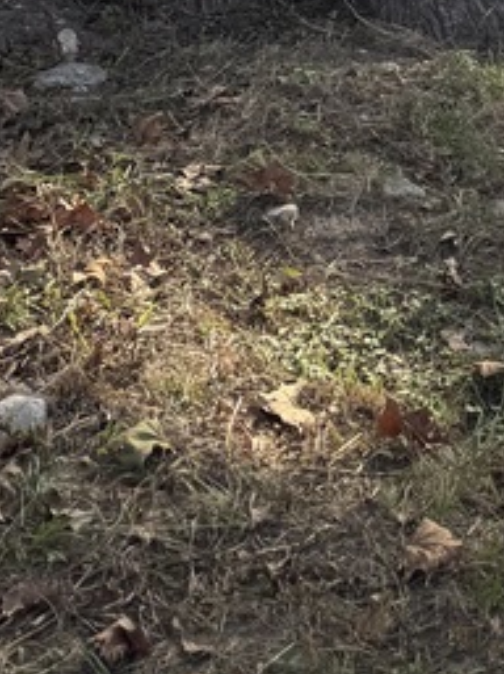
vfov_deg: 15.2
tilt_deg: -4.7
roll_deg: +1.9
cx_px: 549
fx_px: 1966
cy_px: -721
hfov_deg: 14.3
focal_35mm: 101
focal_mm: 6.76
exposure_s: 1/792
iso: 80
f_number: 1.78
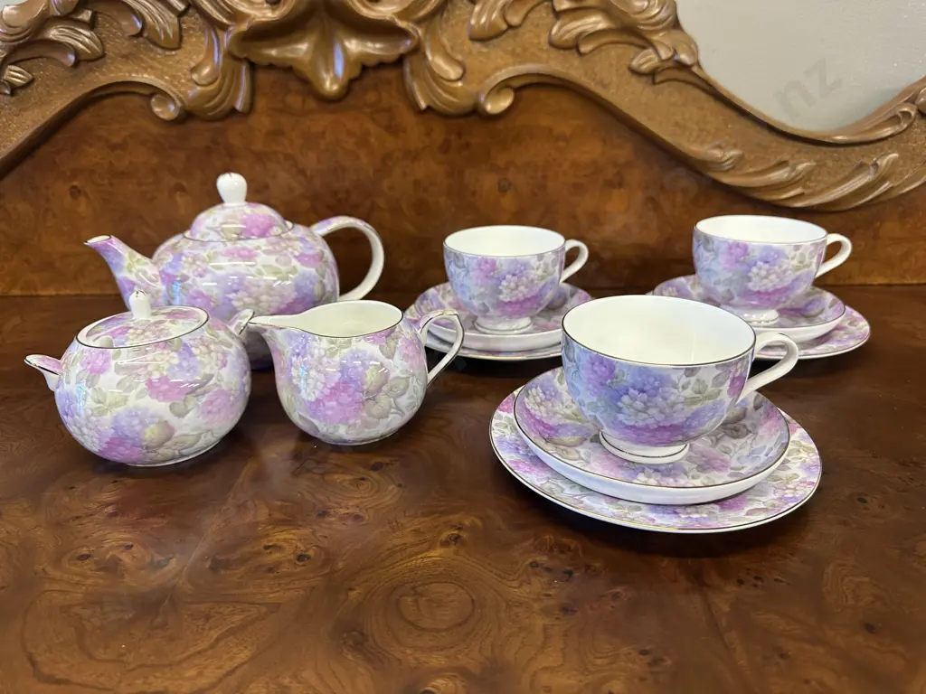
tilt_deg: -21.3
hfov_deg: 71.6
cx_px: 463
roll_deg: +1.2
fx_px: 642
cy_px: 347
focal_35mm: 24
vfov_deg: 56.8
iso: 125
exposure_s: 1/50
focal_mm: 6.86
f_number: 1.78
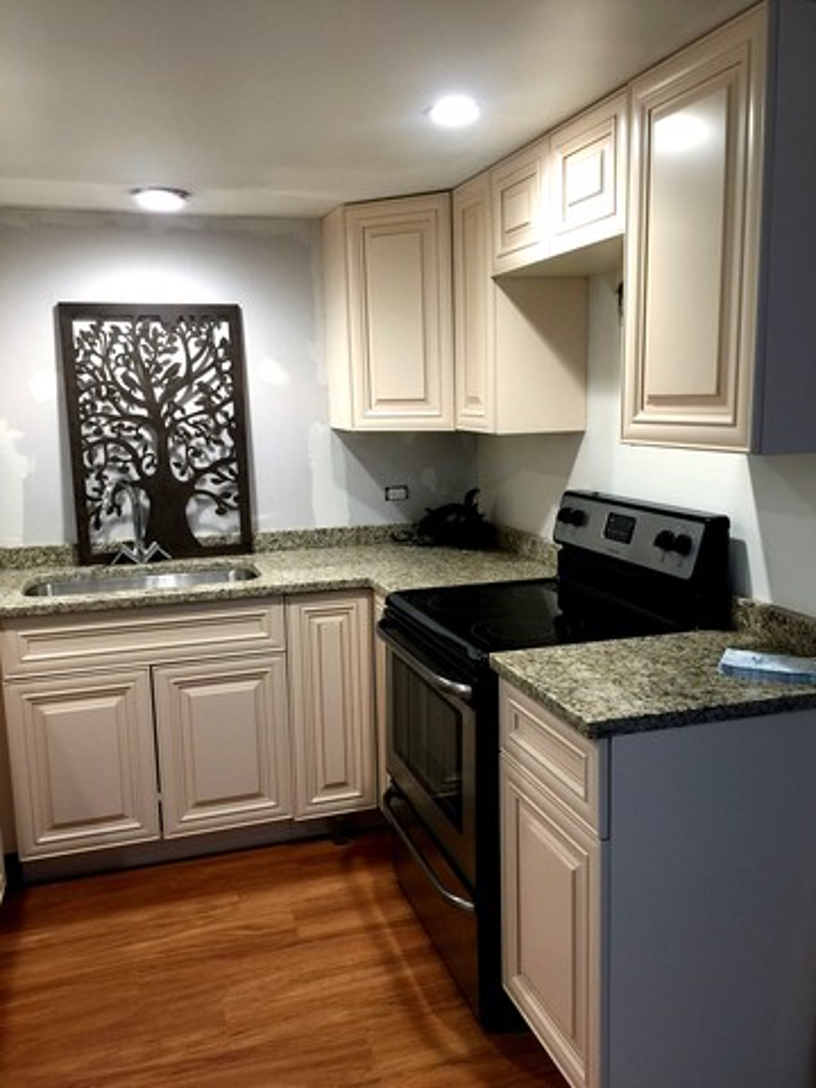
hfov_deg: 48.2
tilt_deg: -8.7
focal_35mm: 29
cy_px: 544
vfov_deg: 61.7
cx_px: 408
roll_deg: +0.4
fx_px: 911
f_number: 2.2
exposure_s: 1/15
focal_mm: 4.15
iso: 50
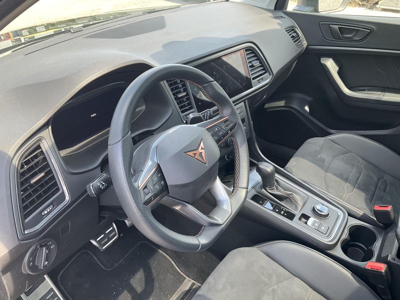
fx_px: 335
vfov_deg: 48.2
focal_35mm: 29
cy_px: 150
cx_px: 200
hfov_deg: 61.7
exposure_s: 1/122
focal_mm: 3
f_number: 1.8
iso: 50
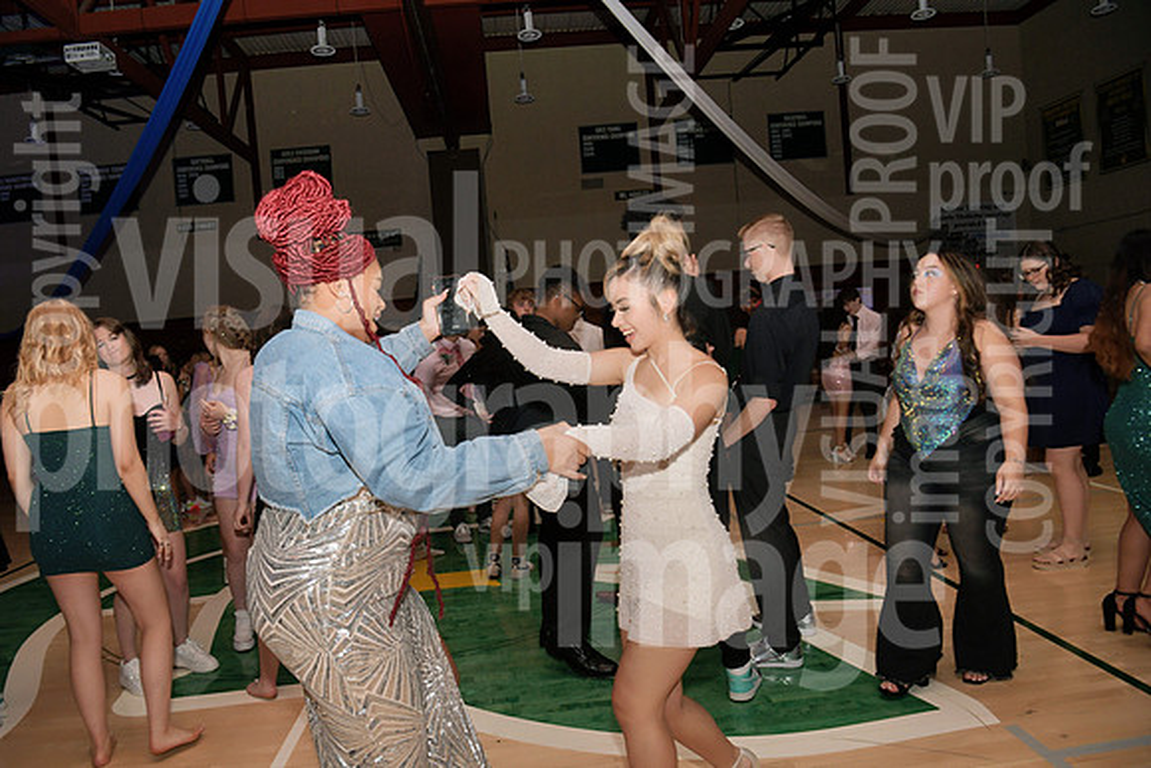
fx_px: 767
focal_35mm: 24
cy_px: 384
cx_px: 576
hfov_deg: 73.7
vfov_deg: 53.2
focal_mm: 24
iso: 1250
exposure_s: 1/125
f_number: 8
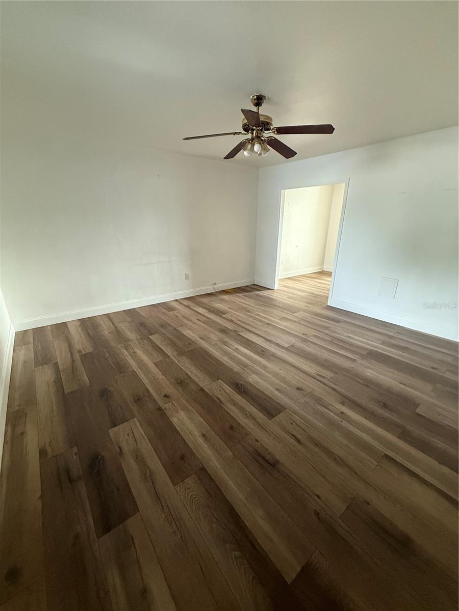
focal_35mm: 14
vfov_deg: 102.1
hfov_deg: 85.7
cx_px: 230
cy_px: 306
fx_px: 248
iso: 640
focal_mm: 2.22
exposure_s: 1/60
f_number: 2.2
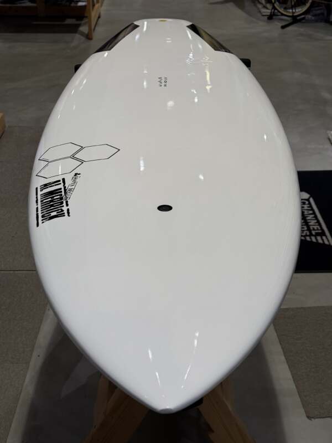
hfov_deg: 30.3
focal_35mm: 48
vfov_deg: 39.7
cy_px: 222
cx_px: 166
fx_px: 614
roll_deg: -0.2
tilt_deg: -29.5
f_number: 1.78
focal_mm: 6.76
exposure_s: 1/326
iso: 64
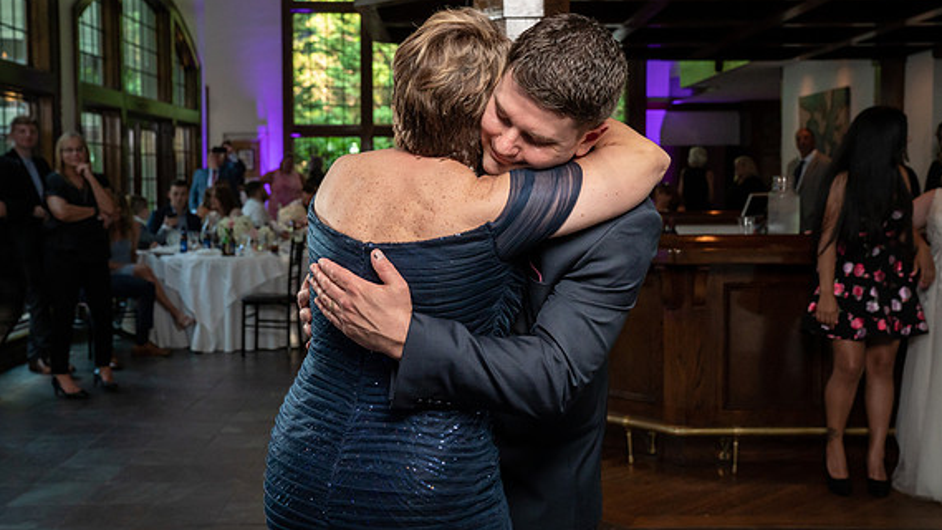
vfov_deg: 27.1
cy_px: 217
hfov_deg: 46.4
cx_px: 463
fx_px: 1099
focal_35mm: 44
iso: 2000
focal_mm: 39
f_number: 5.6
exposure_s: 1/200
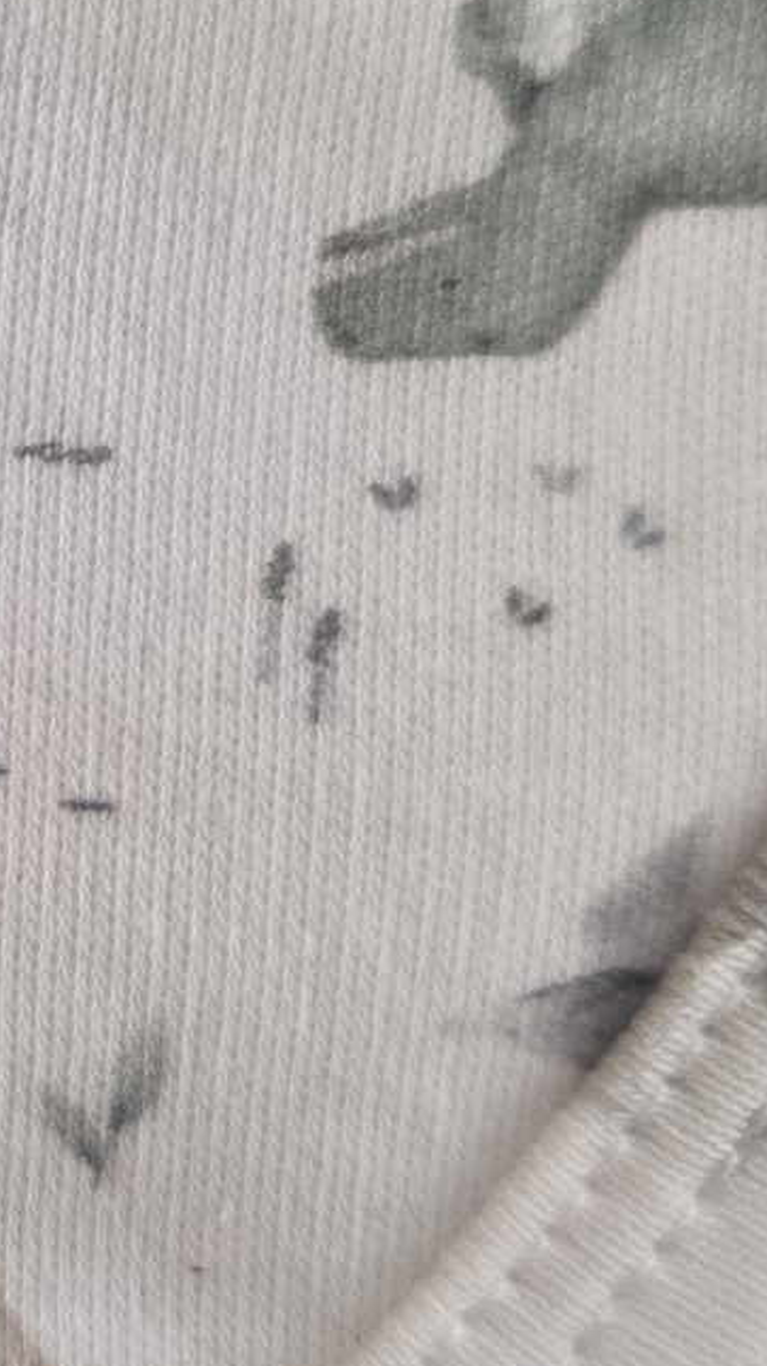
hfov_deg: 14.4
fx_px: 2824
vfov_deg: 27.2
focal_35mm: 78
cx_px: -406
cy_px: 633
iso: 200
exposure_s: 1/51
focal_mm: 6.3
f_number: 1.7
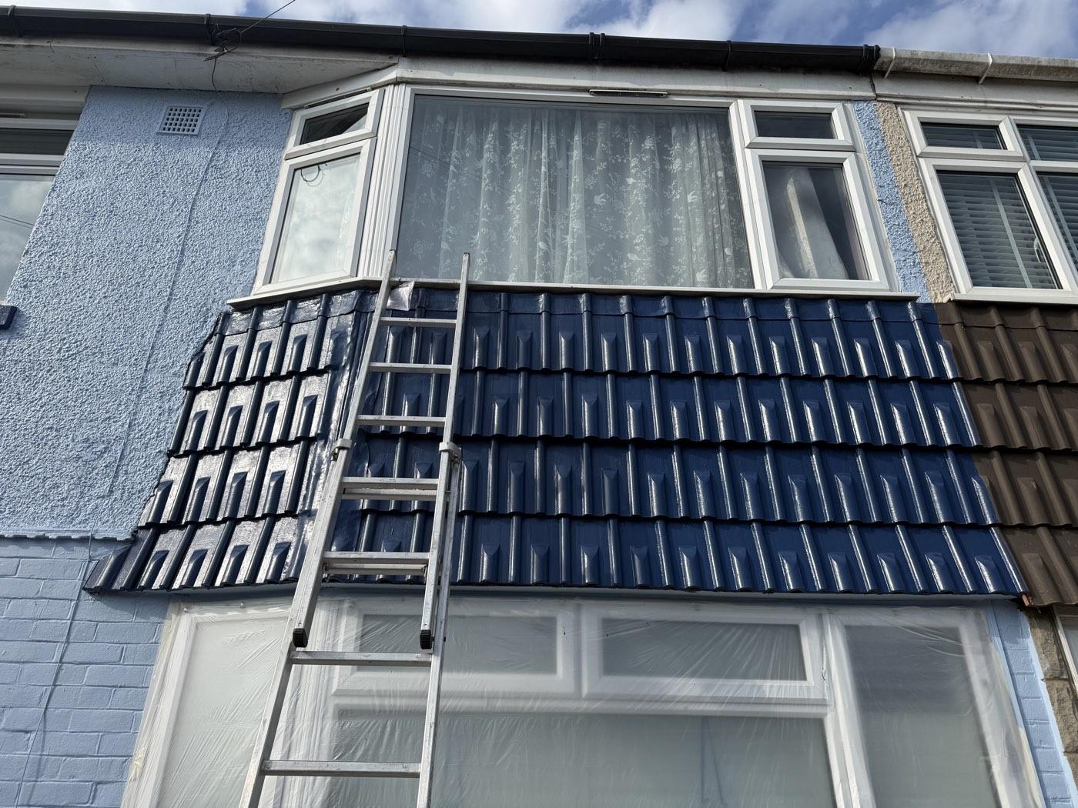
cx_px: 539
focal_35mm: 24
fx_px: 747
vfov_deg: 56.8
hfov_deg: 71.6
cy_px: 404
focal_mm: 6.76
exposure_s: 1/5714
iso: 80
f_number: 1.78
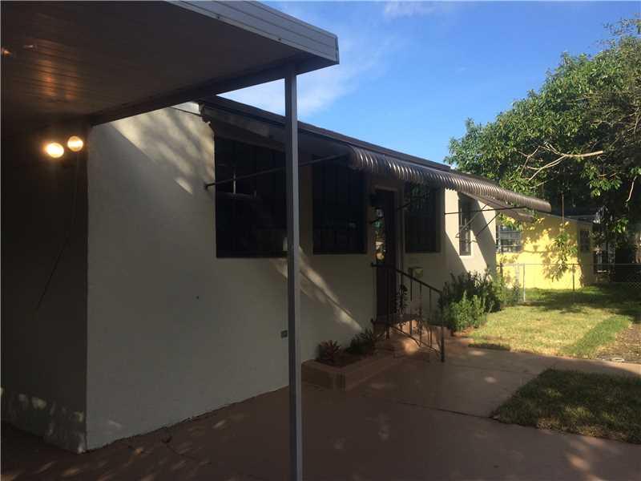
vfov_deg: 48.2
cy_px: 240
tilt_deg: +1.5
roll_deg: +0.6
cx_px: 320
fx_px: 537
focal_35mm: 29
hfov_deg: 61.7
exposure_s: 1/1208
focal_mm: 4.15
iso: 32
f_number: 2.2
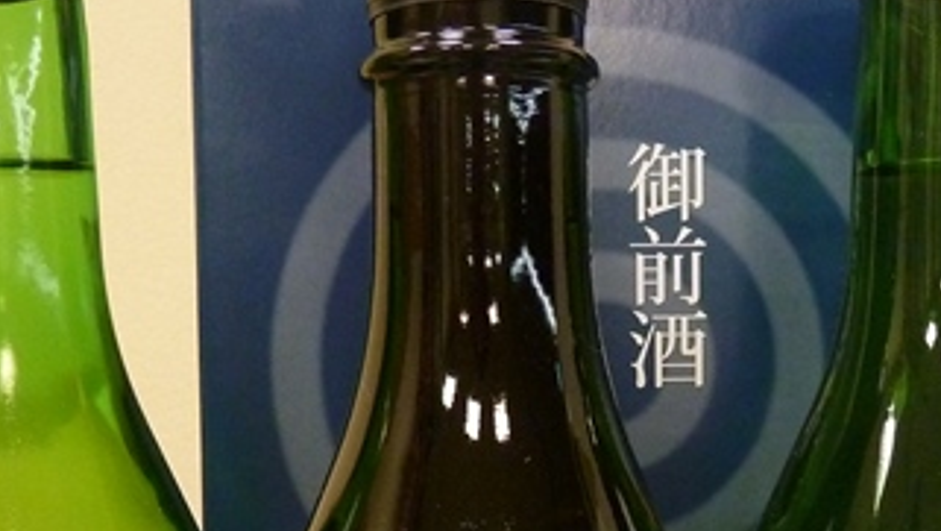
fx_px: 1523
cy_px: 543
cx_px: 457
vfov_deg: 19.2
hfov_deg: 34.3
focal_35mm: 61
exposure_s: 1/30
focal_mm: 4.1
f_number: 3.3
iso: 400
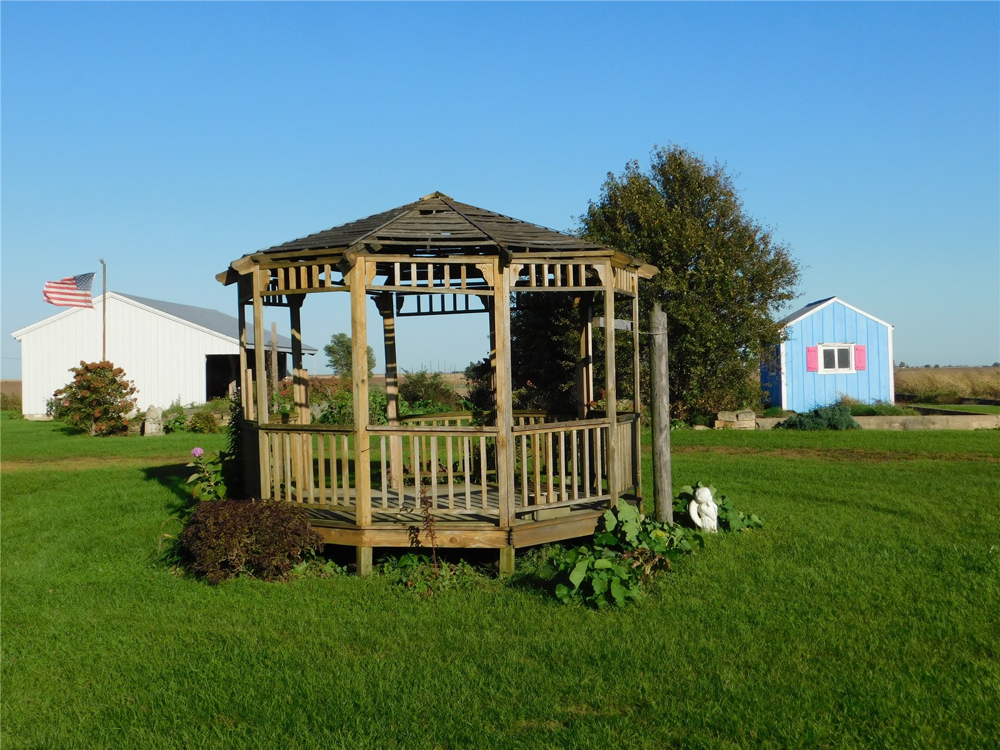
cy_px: 375
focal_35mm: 40
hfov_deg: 46.8
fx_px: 1156
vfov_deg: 36.0
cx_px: 500
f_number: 3.6
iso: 125
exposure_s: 1/1500
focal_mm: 7.1
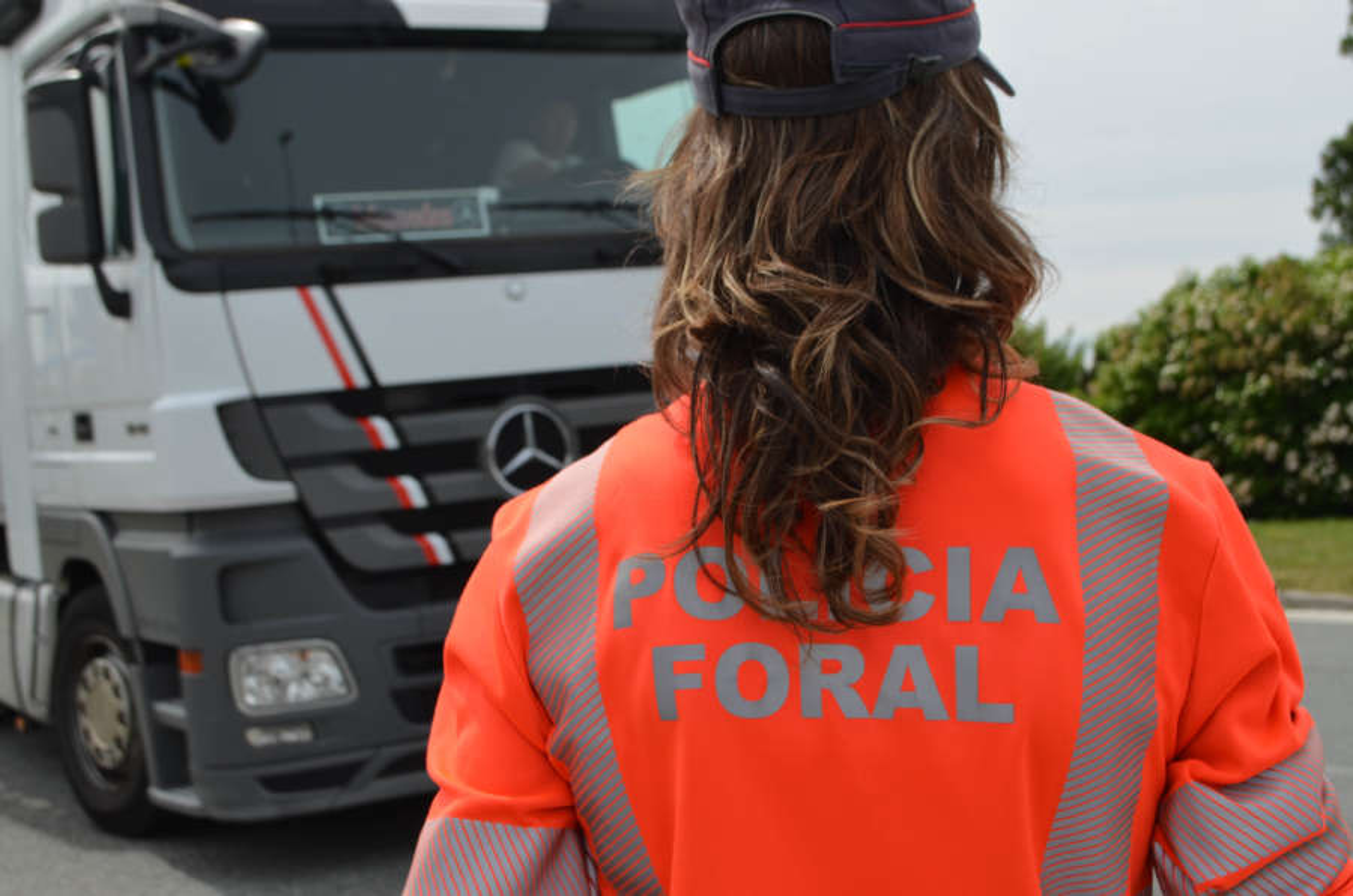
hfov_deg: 39.0
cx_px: 676
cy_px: 448
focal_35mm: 51
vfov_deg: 26.4
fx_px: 1913
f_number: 8
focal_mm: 34
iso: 100
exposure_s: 1/250
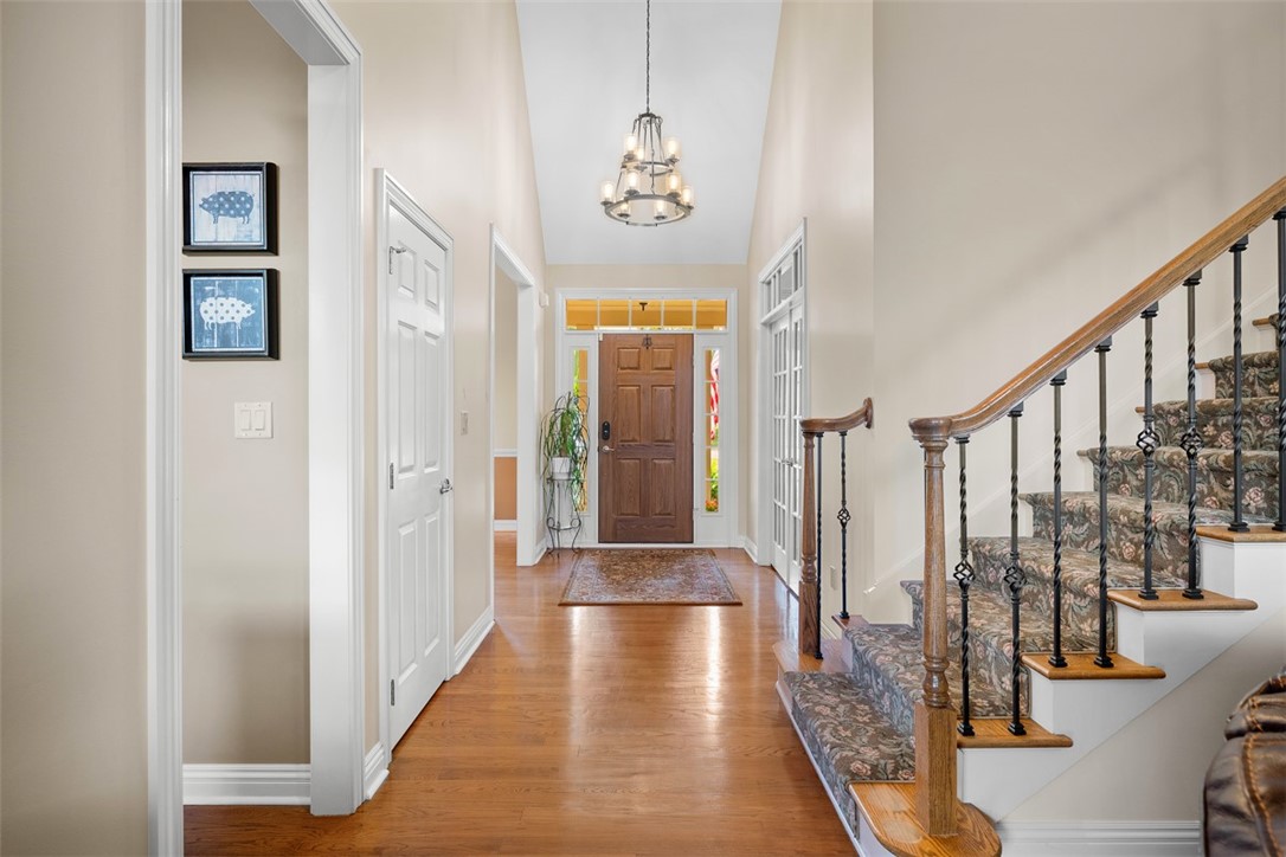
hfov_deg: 86.9
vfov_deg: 64.6
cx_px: 643
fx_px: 679
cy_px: 428
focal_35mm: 19
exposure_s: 1/8
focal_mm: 19
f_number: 8
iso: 400
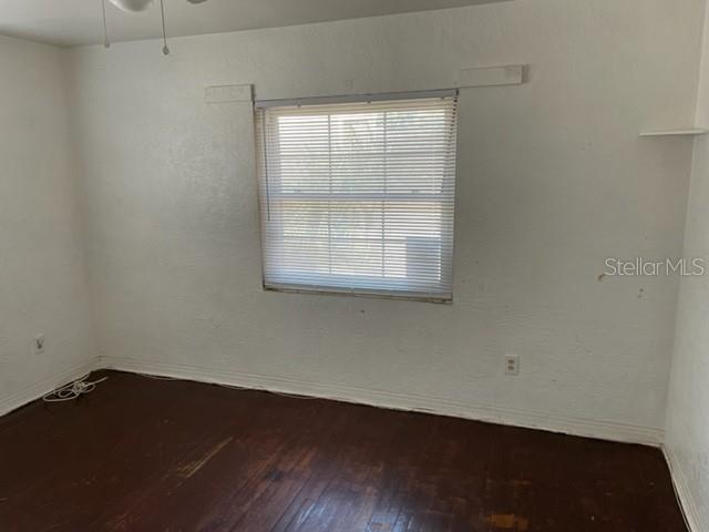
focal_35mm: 26
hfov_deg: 67.3
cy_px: 266
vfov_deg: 53.1
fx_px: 533
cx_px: 354
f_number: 1.6
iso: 100
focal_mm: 4.2
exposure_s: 1/120
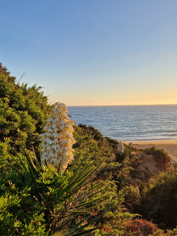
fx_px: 198
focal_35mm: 29
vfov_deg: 61.1
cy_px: 142
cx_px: 90
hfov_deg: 48.2
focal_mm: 5.4
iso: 50
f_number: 1.8
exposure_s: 1/602
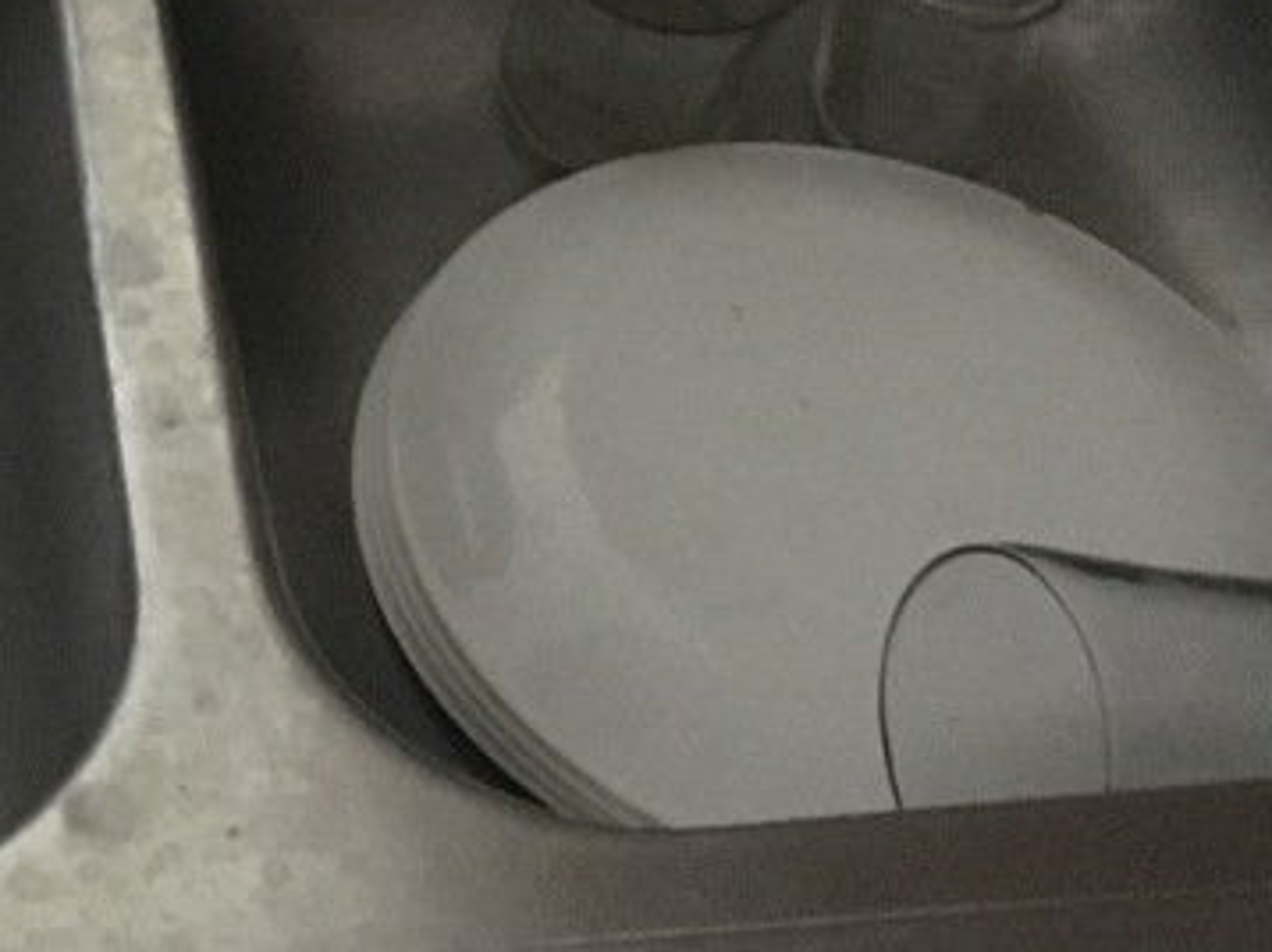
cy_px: -39
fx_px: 3048
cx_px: 50
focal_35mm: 83
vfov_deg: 17.3
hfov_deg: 22.8
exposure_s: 1/15
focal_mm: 4.15
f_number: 2.2
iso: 1000
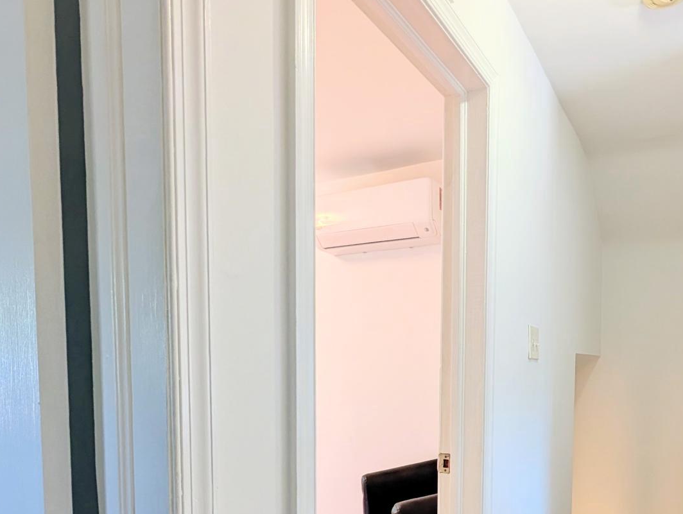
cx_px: 442
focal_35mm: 23
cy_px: 406
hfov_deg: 72.2
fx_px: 454
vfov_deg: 55.2
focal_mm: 2.02
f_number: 1.7
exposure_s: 1/60
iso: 53
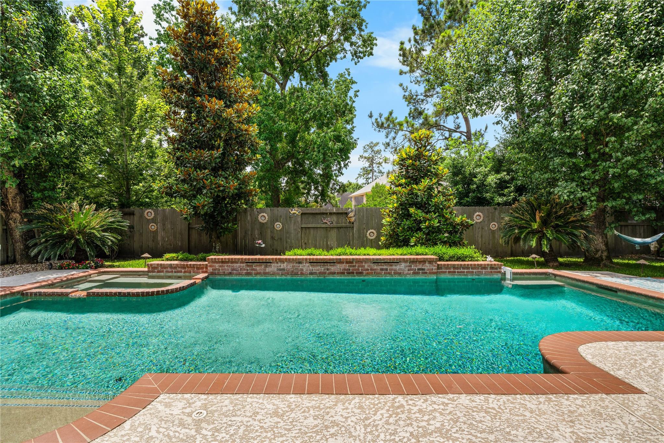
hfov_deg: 96.7
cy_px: 222
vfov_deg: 73.7
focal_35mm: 16
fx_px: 295
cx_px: 332
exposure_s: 1/100
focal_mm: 16
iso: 200
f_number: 9
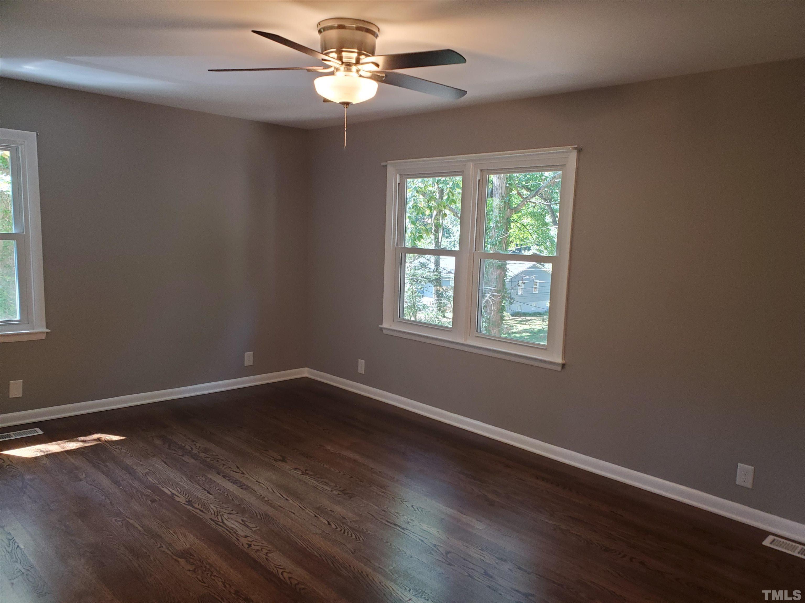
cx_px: 402
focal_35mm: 26
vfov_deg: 53.1
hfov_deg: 67.3
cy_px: 302
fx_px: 605
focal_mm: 4.3
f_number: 2.4
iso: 200
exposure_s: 1/39
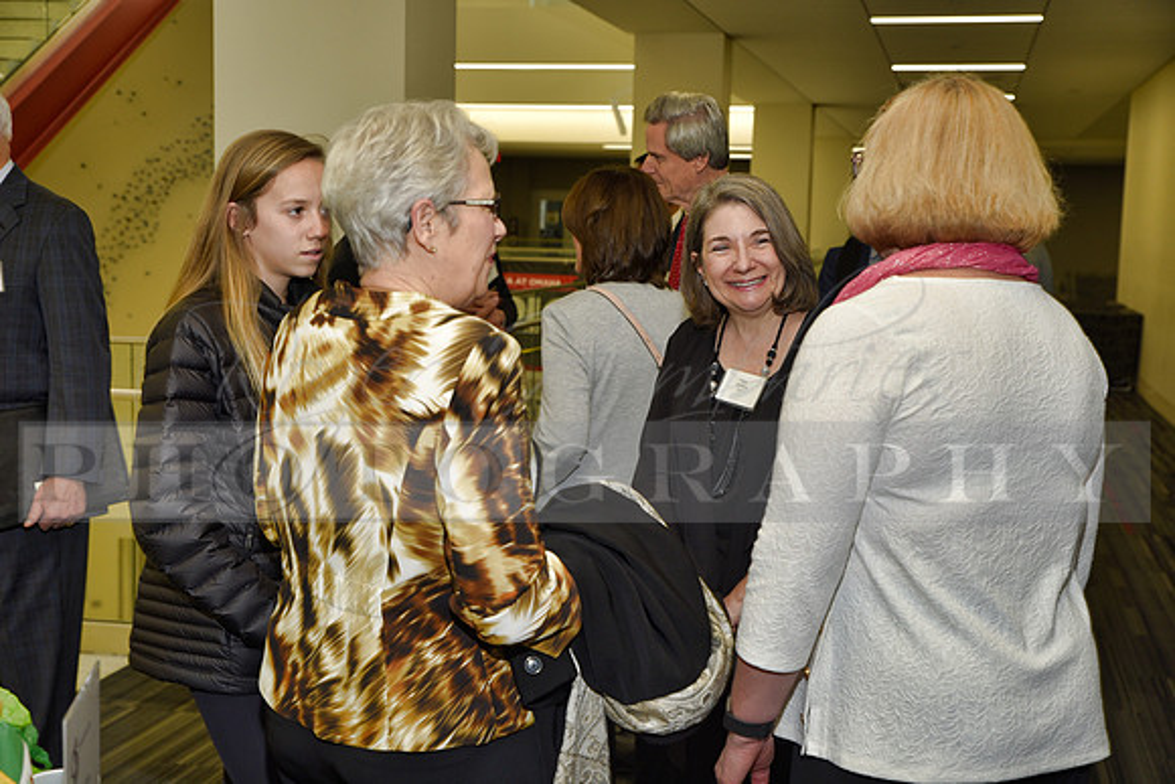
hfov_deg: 38.2
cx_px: 588
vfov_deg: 26.0
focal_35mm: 52
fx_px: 1698
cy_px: 392
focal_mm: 52
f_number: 5
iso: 200
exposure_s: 1/60
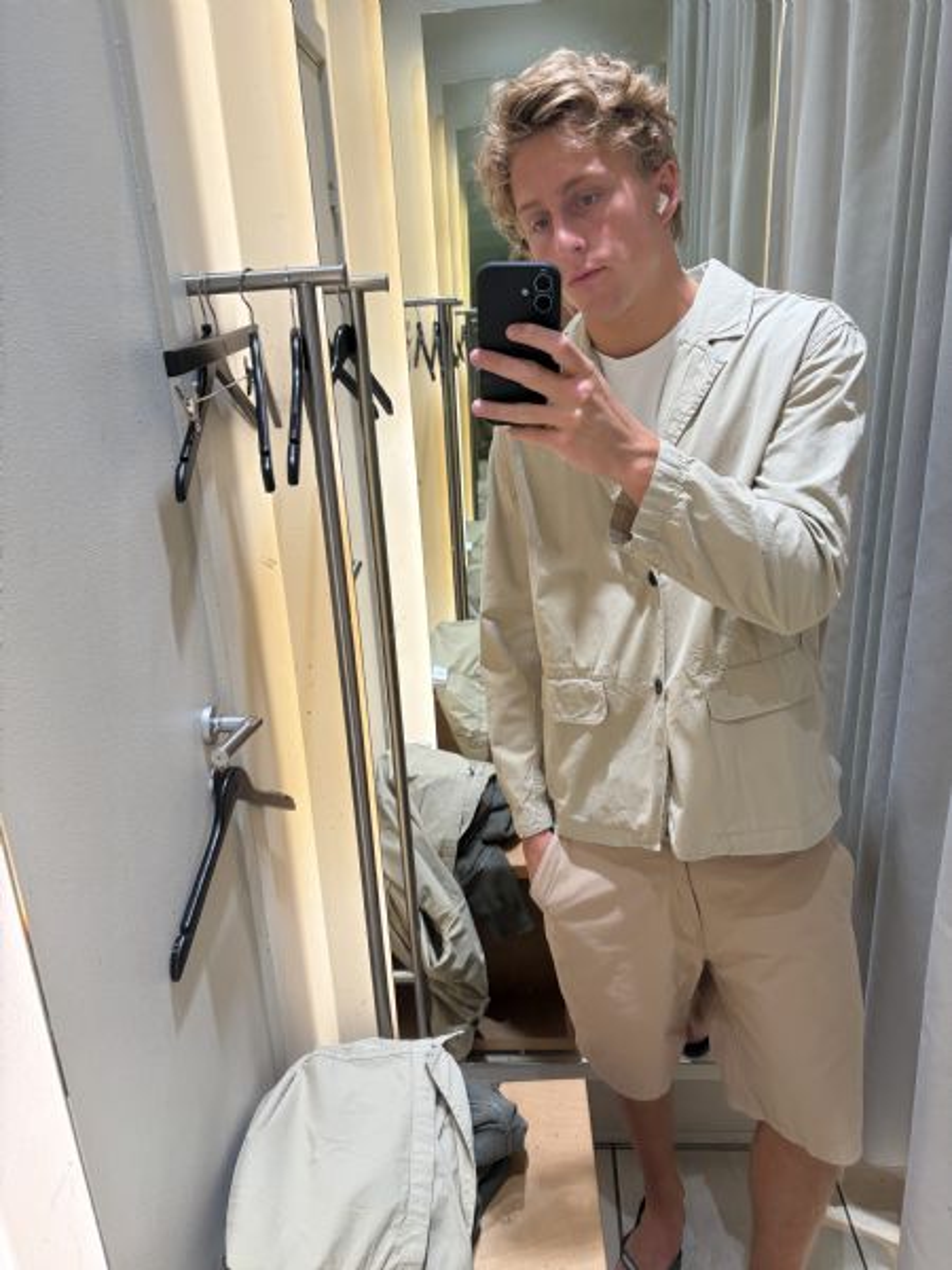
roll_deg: +4.5
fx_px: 953
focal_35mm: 26
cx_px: 476
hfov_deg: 53.1
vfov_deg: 67.3
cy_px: 635
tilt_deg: -19.2
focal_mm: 5.96
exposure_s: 1/100
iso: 125
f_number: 1.6
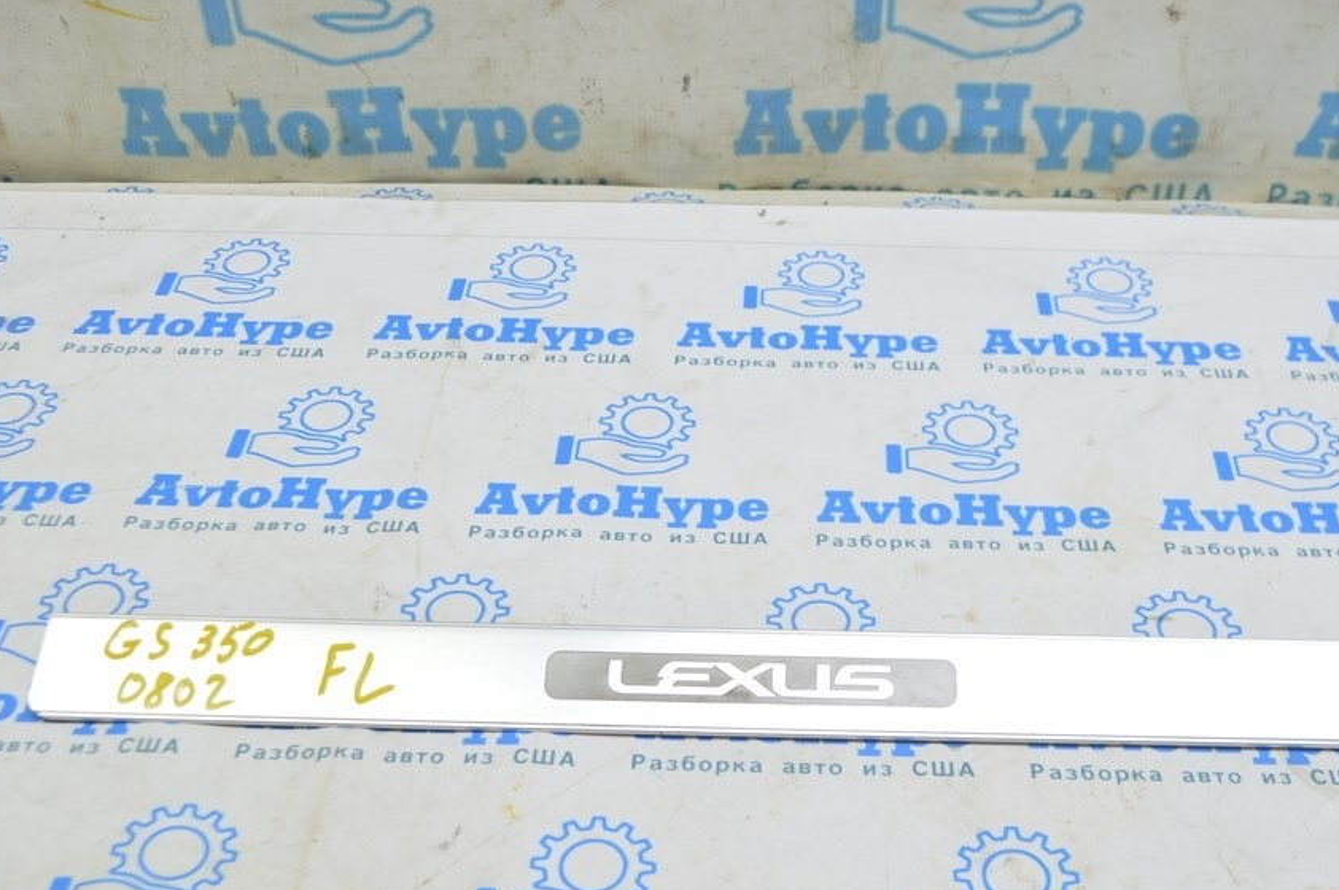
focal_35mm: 46
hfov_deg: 43.0
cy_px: 538
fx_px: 1695
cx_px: 744
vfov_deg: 29.4
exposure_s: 1/20
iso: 400
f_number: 5.6
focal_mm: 25
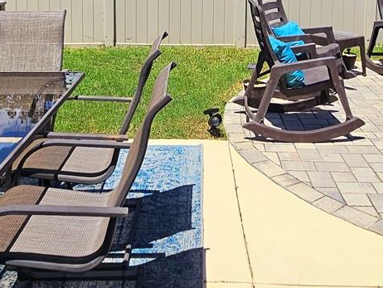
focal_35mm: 45
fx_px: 498
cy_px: -27
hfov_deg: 42.0
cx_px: 205
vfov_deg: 29.2
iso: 50
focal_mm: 2.2
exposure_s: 1/5000
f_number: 2.2
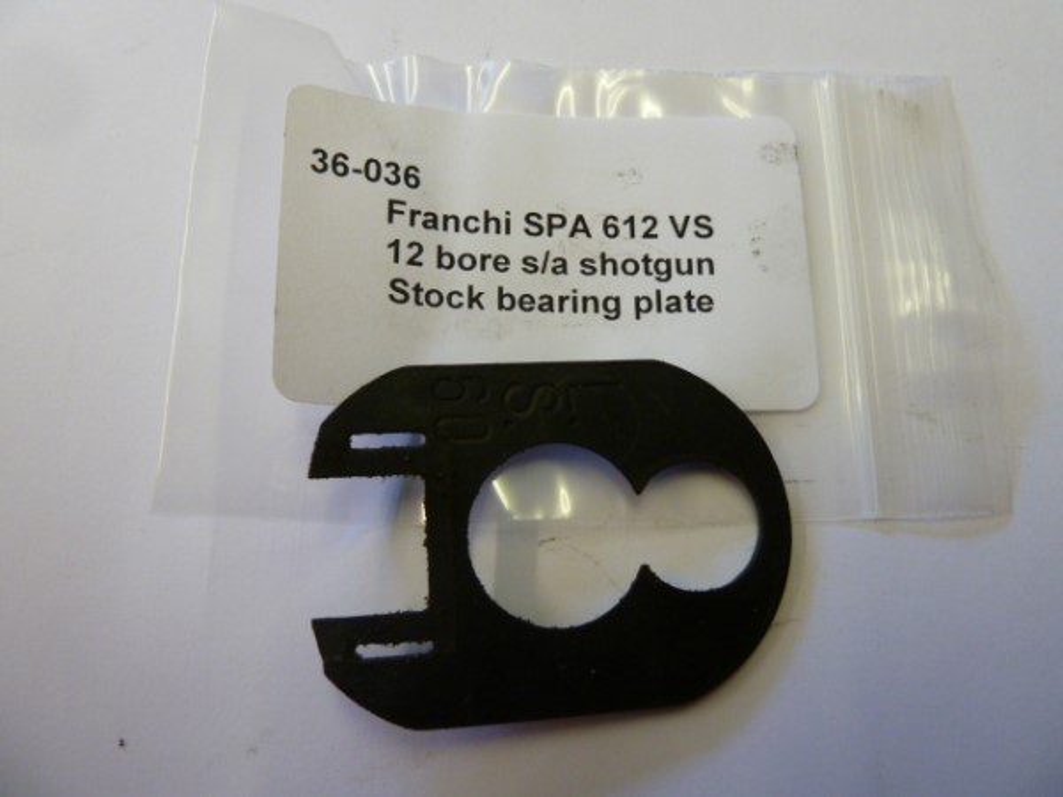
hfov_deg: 69.4
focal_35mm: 25
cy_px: 398
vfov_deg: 54.9
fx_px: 768
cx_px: 532
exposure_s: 1/30
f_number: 3.3
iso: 200
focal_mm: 4.1
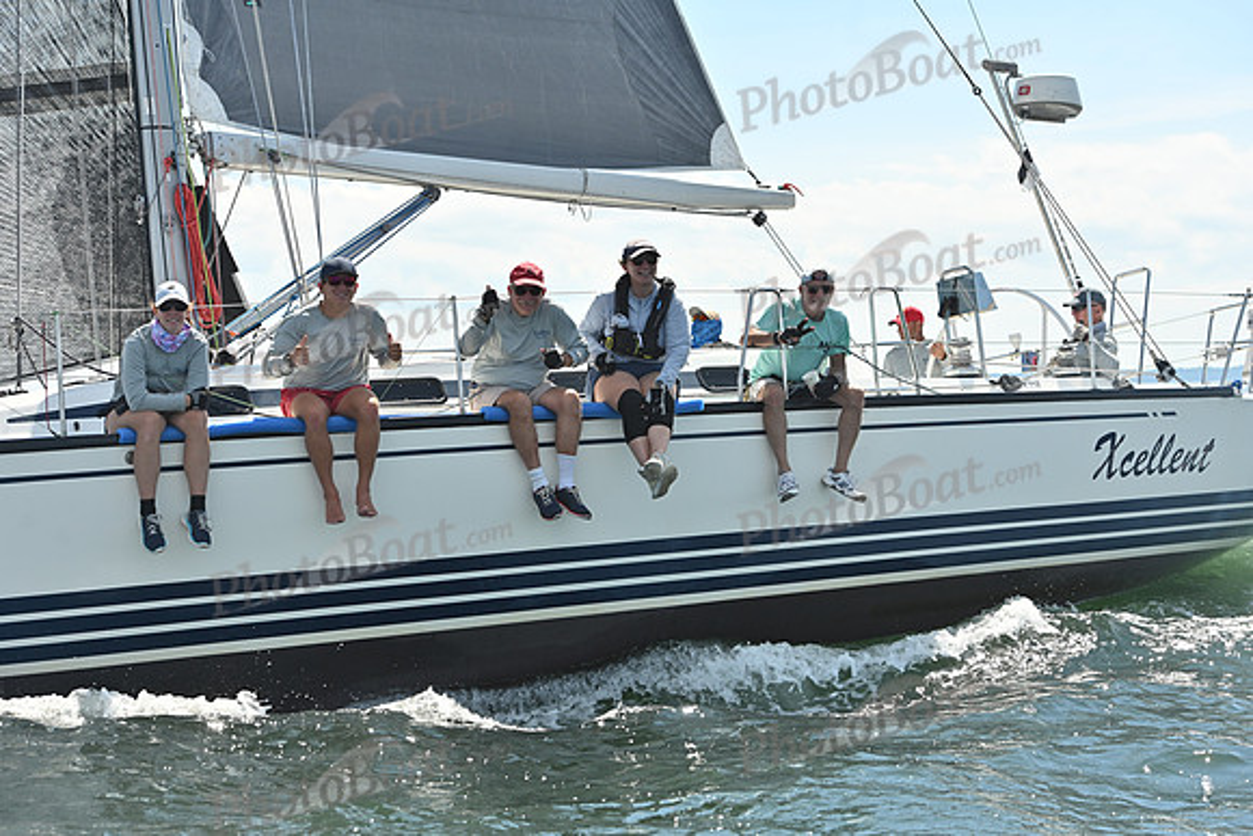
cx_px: 626
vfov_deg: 16.7
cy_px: 418
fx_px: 2855
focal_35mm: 82
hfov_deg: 24.8
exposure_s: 1/1250
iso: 250
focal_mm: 82
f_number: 6.3
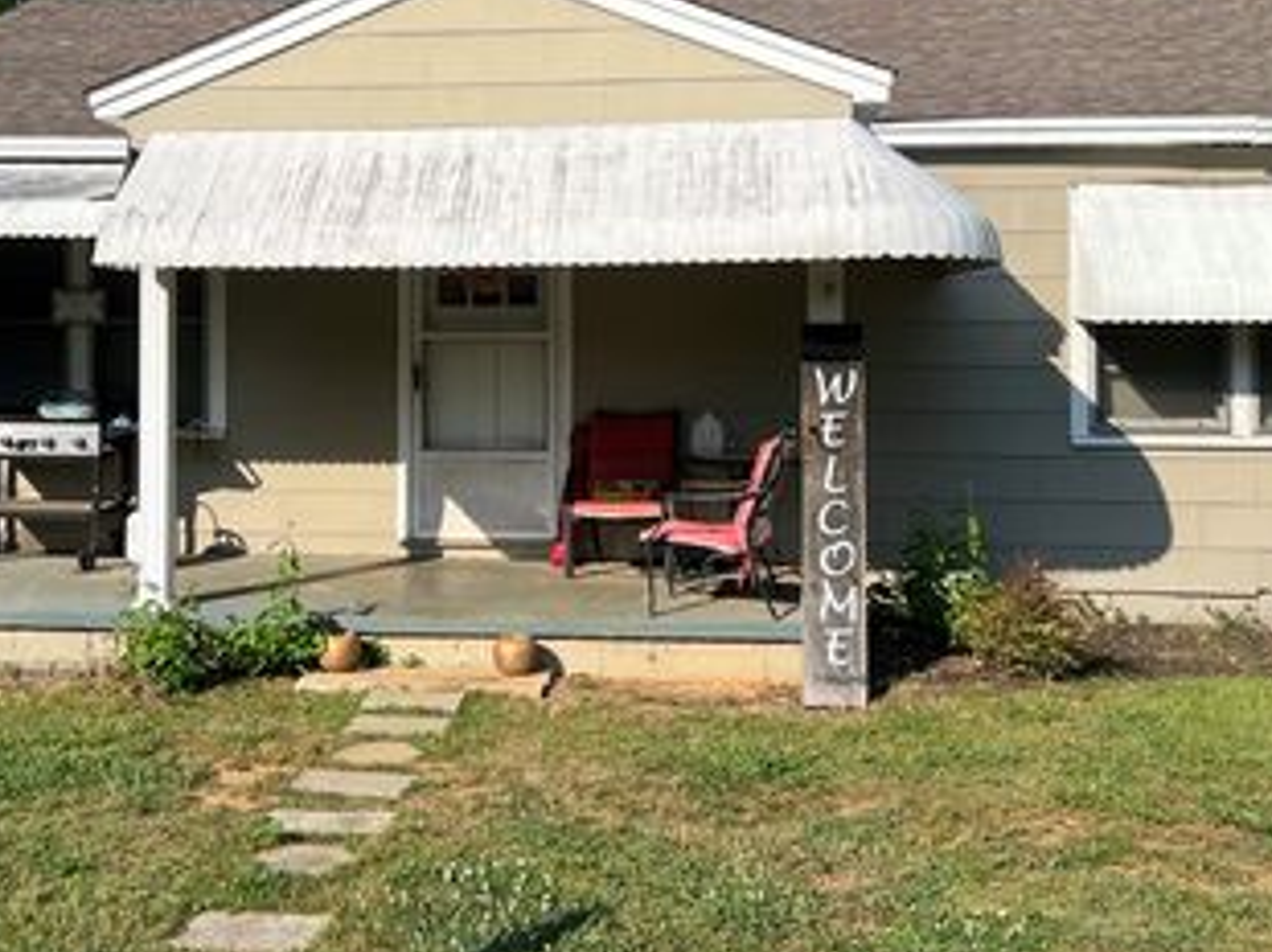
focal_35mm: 42
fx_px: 1542
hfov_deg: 44.6
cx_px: 517
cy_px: 330
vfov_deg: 34.0
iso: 50
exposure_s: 1/5587
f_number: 1.5
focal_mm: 5.7
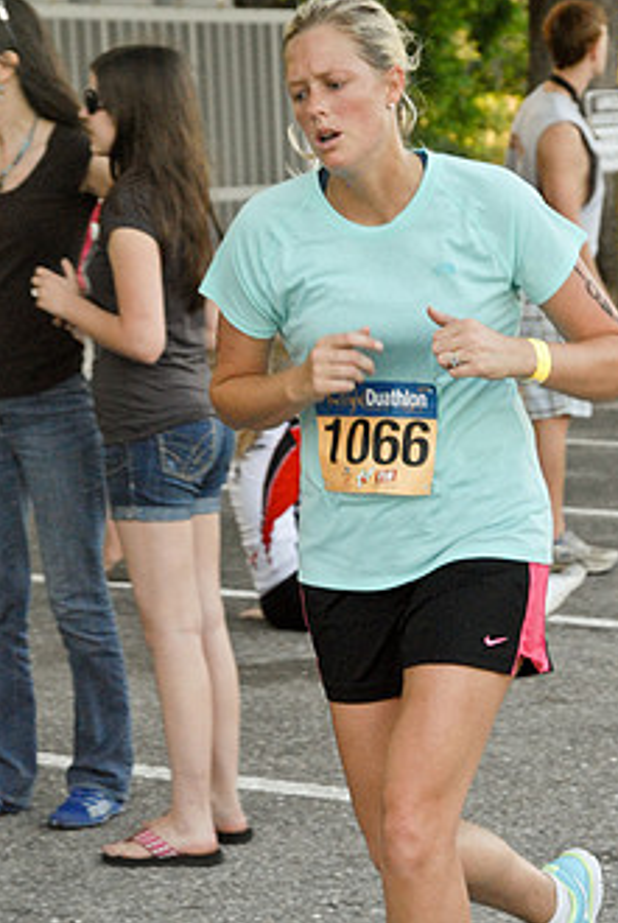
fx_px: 3568
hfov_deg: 9.9
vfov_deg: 14.7
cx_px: 320
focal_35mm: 139
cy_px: 503
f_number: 5.6
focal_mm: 68
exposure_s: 1/320
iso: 800
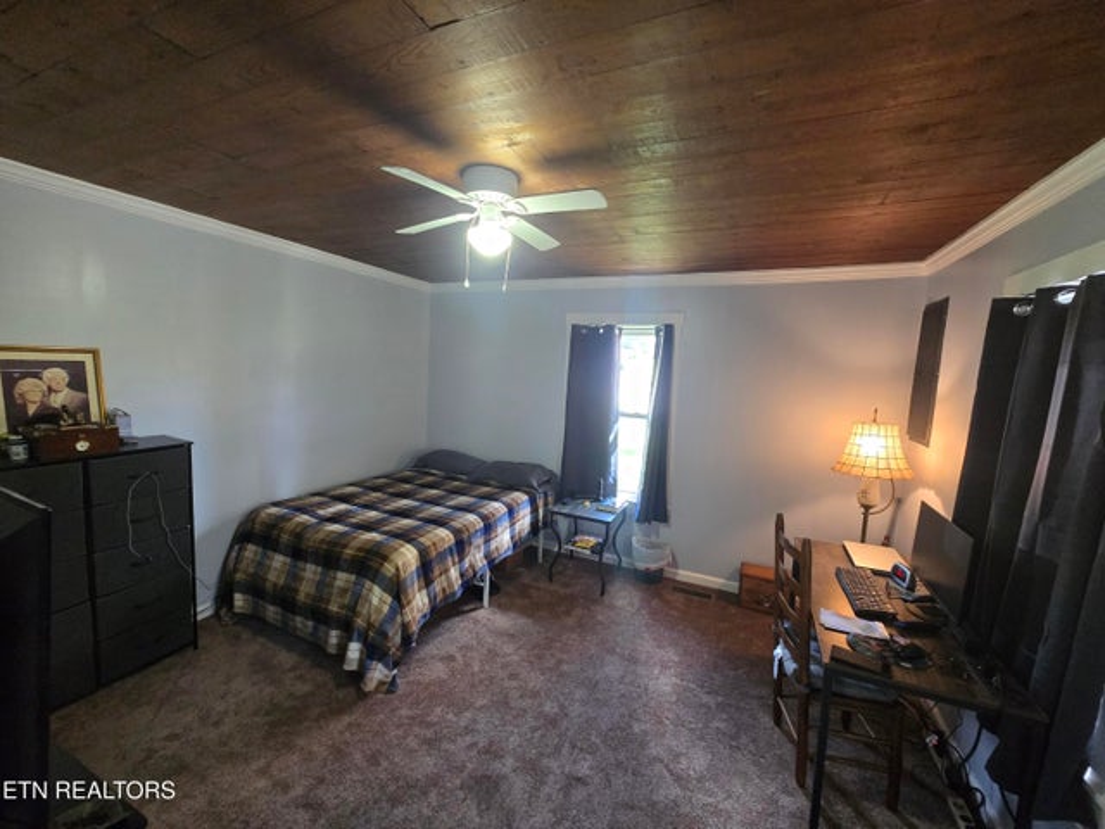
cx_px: 552
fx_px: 415
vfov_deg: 89.9
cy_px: 414
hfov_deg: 106.2
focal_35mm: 13
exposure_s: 1/60
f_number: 2.2
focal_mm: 2.2
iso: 500
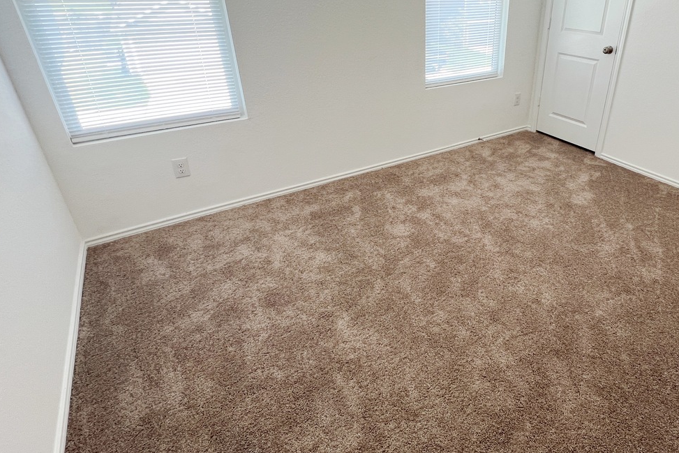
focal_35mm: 20
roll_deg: -2.4
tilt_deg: -26.9
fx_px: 377
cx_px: 438
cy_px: 174
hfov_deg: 81.9
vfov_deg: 61.2
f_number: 1.8
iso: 125
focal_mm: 1.57
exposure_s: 1/120
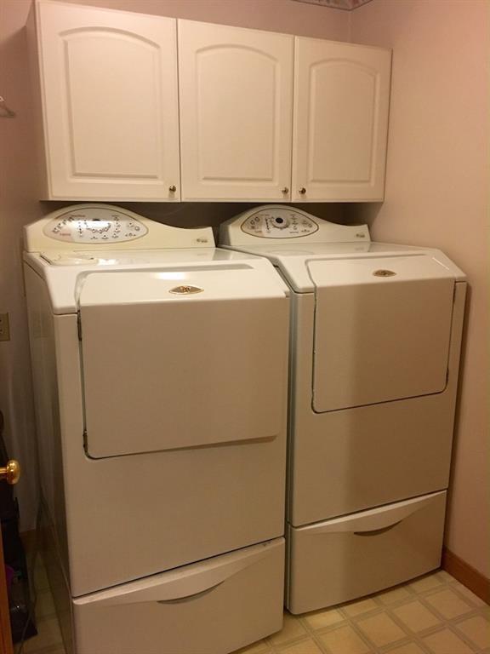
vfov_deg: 61.7
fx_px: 547
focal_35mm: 29
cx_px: 245
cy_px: 327
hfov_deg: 48.2
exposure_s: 1/24
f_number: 2.2
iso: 200
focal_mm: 4.15
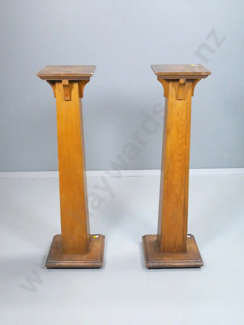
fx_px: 451
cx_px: 122
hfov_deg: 30.3
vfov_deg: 39.6
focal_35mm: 48
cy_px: 162
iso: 3200
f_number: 5
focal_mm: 24
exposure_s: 1/160
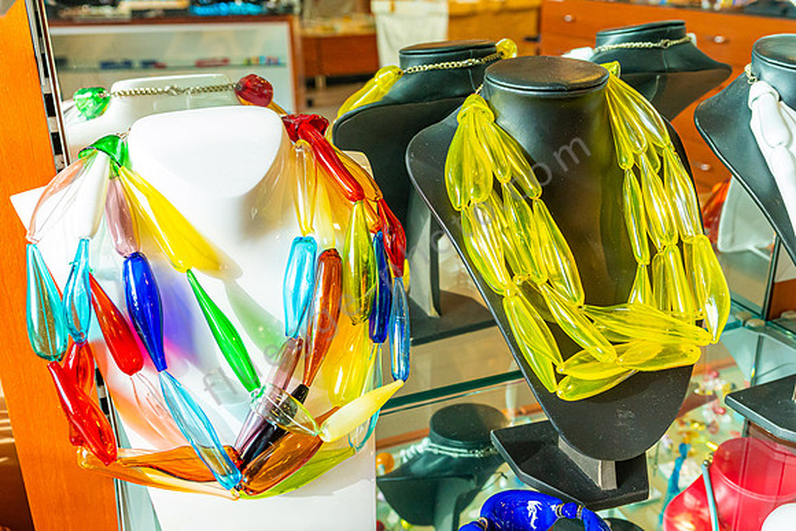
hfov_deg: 55.8
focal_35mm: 34
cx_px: 398
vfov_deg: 38.9
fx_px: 752
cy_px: 266
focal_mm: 23
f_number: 5
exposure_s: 1/640
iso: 1250
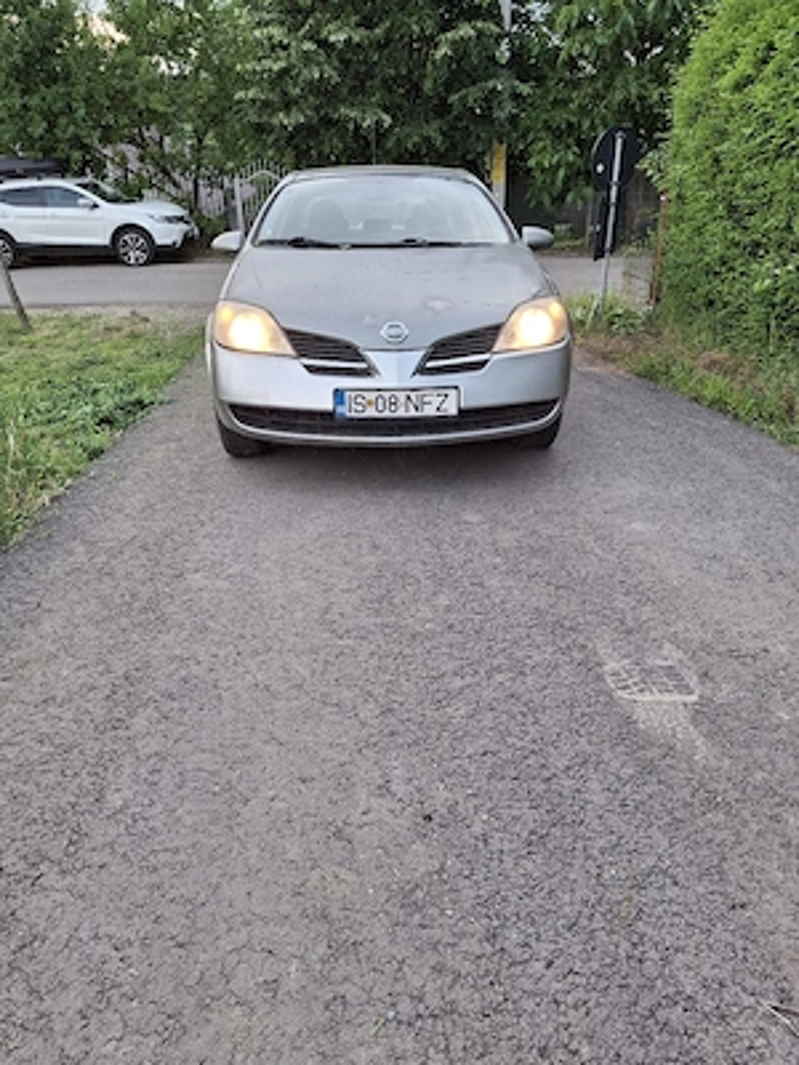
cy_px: 532
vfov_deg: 69.4
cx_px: 400
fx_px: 769
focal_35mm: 25
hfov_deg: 54.9
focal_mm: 4.69
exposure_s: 1/100
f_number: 1.8
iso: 64
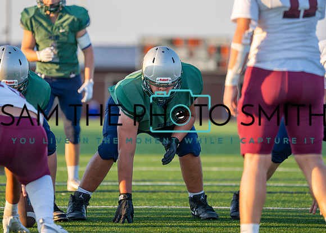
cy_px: 94
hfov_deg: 8.3
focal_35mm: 242
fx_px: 2242
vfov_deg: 5.9
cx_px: 143
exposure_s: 1/1000
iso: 320
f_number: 2.8
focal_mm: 185
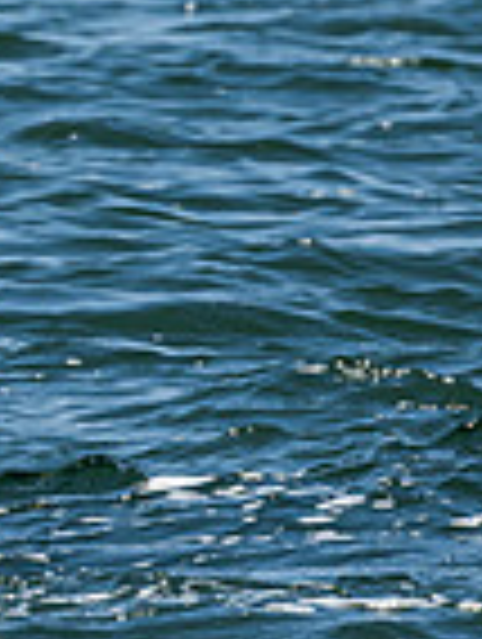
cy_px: -56
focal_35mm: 2137
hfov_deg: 0.7
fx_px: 39556
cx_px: -948
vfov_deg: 0.9
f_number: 11
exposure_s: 1/640
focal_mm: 400
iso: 400
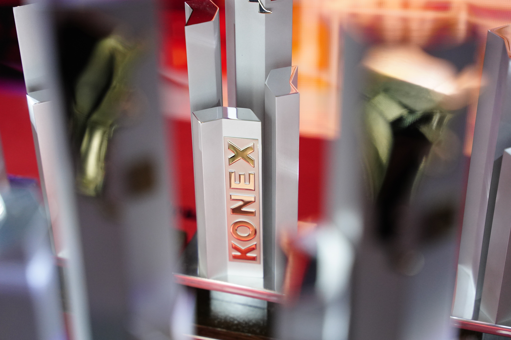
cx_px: 256
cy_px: 170
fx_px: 993
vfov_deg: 19.4
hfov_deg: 28.9
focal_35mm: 70
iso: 4000
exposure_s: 1/1000
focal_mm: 70
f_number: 2.8
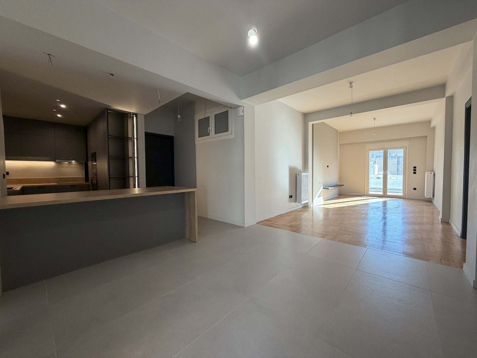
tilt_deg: -2.6
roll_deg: +0.7
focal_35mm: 14
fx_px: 193
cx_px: 238
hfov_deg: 102.1
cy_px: 179
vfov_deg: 85.7
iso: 125
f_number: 2.2
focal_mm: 2.22
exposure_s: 1/100
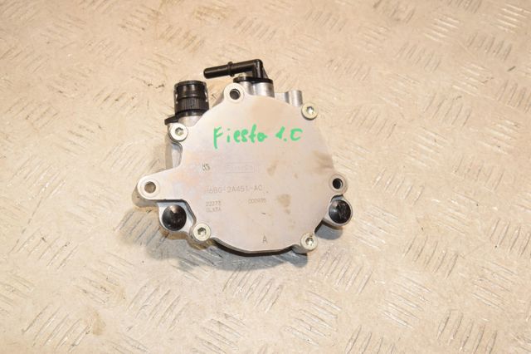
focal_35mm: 57
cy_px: 177
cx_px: 266
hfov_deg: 35.1
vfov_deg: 23.8
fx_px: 840
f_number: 10
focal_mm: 38
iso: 1600
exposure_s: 1/200
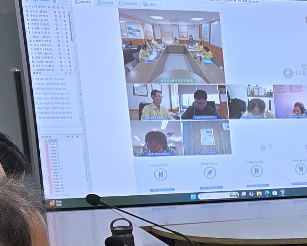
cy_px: 330
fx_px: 1027
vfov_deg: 13.1
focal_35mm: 113
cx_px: 581
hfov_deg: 14.6
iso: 80
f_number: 1.8
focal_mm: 5.4
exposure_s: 1/120
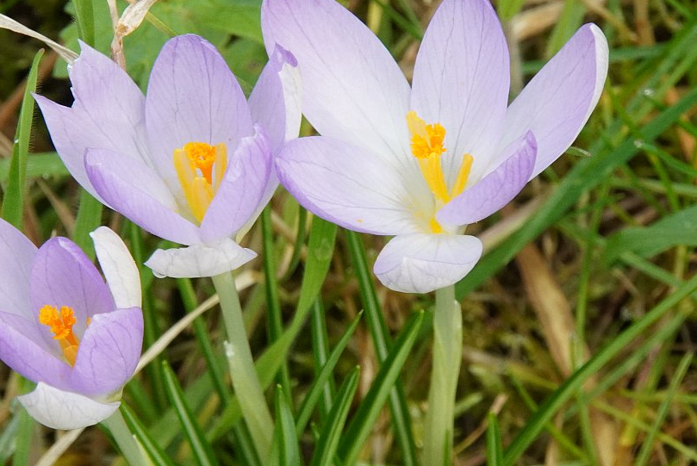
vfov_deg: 3.1
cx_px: 277
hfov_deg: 4.6
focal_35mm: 445
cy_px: 244
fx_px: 8623
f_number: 16
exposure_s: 1/250
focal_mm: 200
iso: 1600
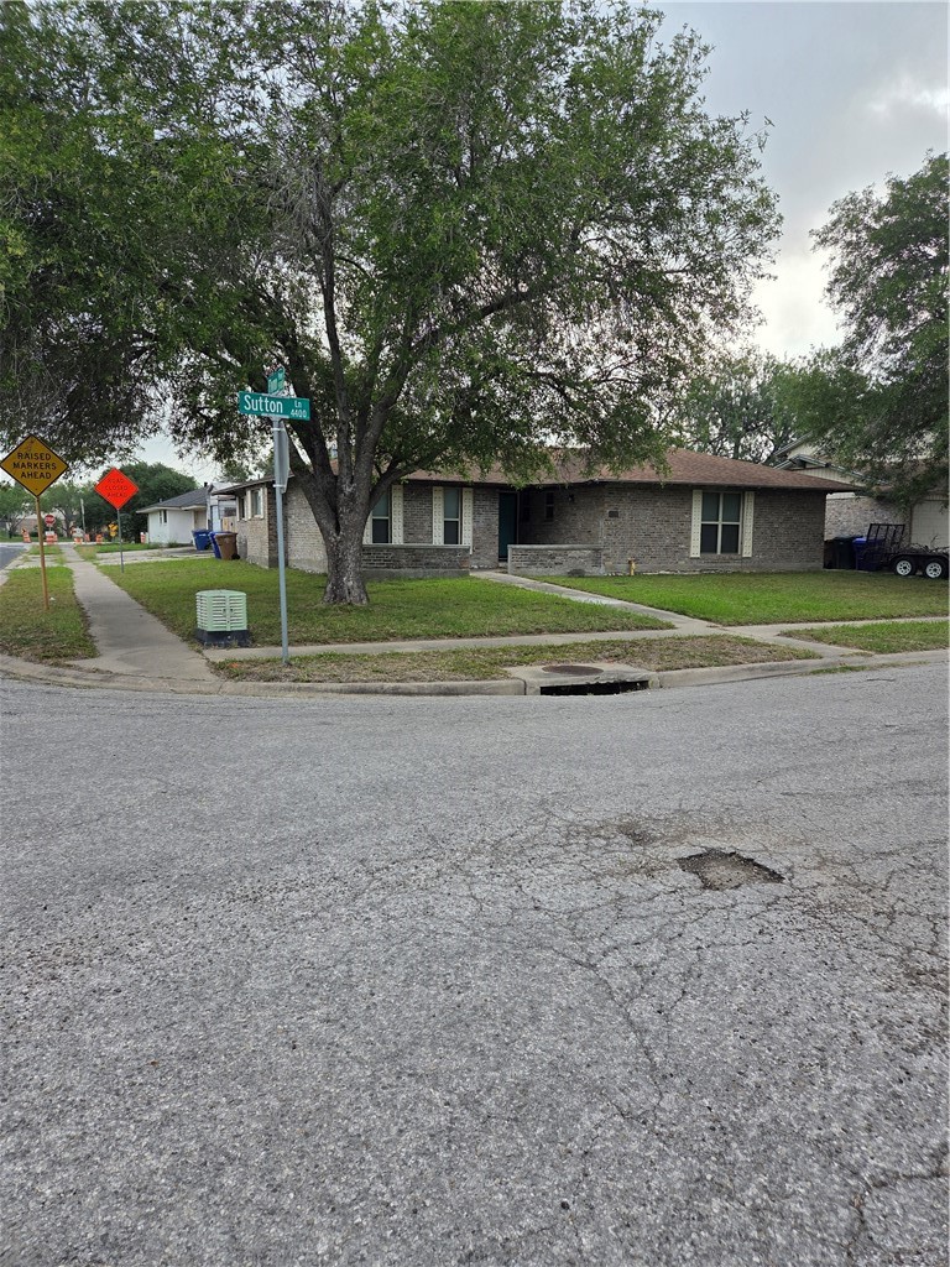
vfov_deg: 73.9
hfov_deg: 58.9
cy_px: 634
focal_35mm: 23
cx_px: 475
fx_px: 842
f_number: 1.8
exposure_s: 1/3151
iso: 80
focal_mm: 5.4
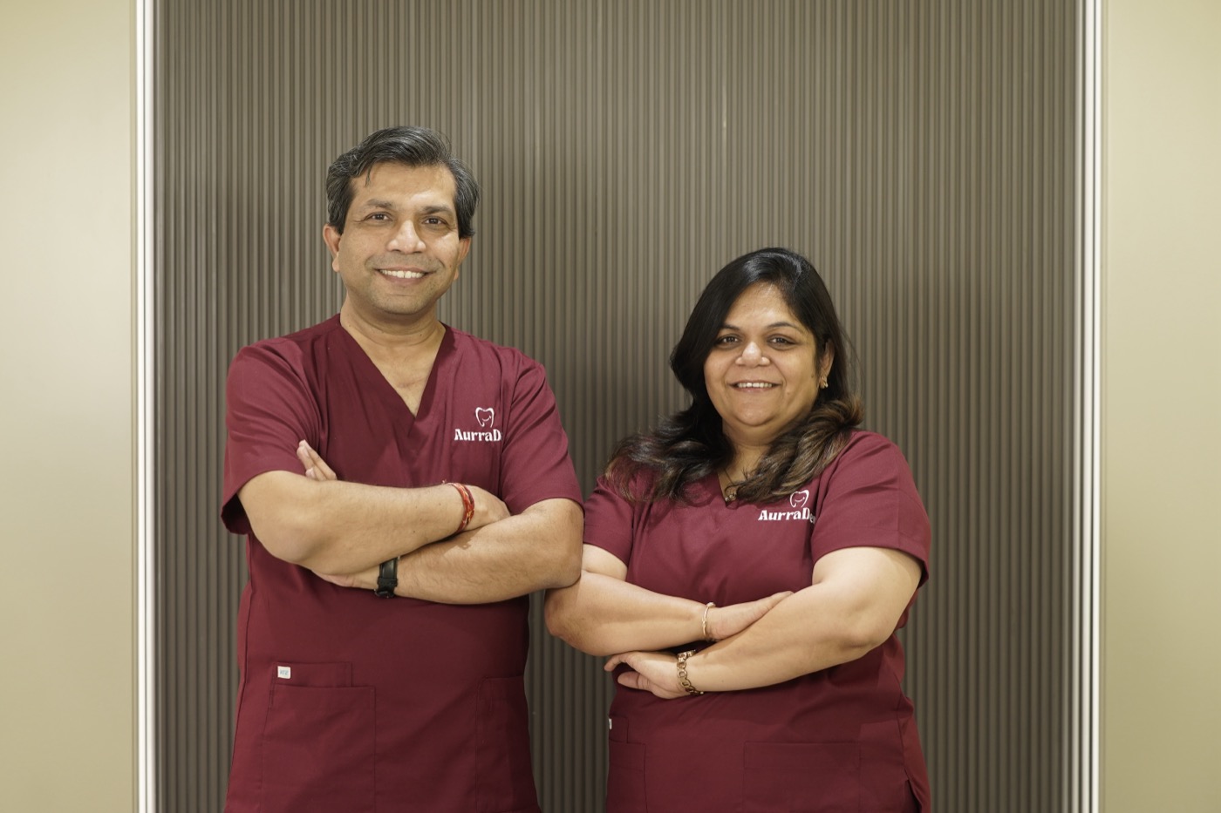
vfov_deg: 16.1
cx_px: 610
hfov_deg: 23.9
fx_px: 2882
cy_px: 406
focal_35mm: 85
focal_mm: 85
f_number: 2.8
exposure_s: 1/125
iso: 640
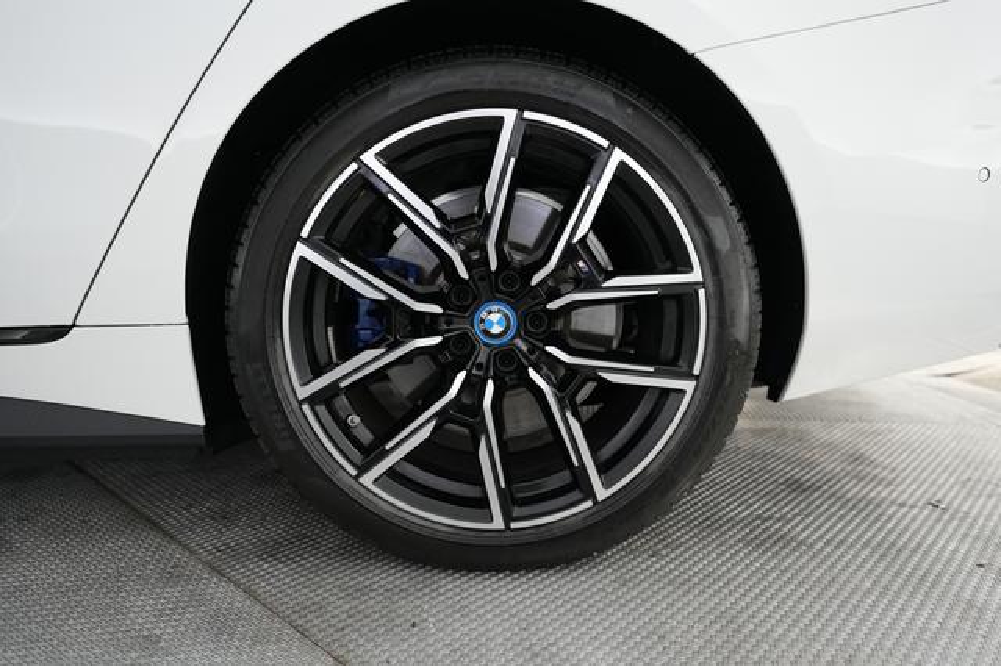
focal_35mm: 24
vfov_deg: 53.1
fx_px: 667
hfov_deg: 73.8
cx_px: 500
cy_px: 333
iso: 4000
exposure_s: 1/160
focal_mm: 24
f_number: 2.8
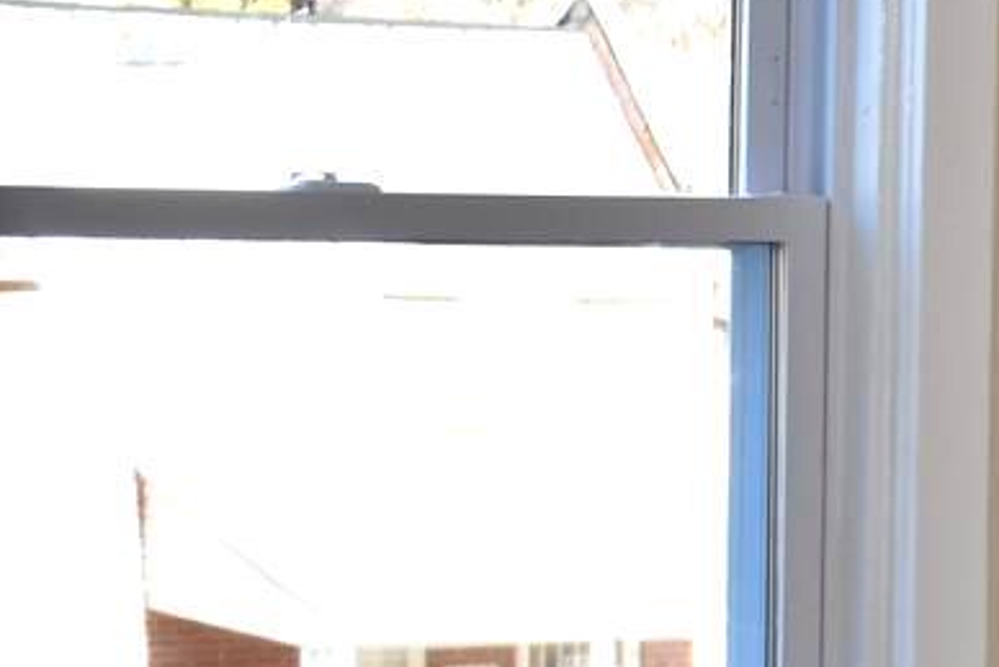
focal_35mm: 190
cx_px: 2464
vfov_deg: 7.2
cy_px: 751
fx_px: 5274
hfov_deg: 9.5
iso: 400
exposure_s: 1/160
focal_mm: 24
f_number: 4
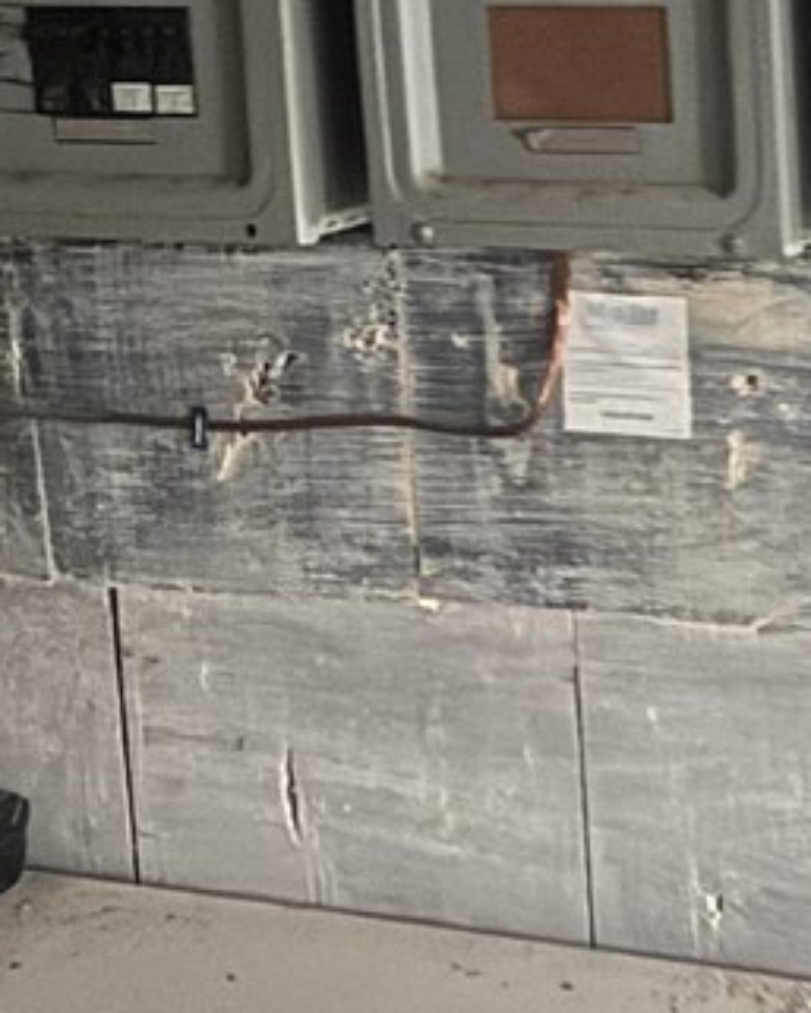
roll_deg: +0.5
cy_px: 350
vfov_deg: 17.1
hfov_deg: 13.3
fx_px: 3359
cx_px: 1026
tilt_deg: -11.3
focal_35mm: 112
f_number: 1.78
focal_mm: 6.76
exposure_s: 1/13
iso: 1000
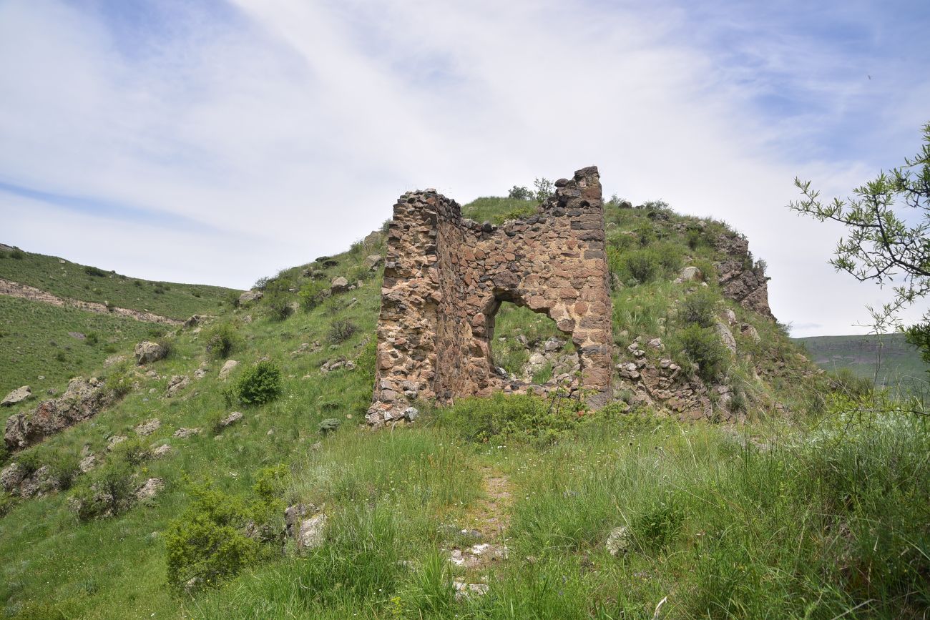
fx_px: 1292
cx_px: 465
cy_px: 310
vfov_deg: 27.0
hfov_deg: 39.6
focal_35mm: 50
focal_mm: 50
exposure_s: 1/200
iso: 100
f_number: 8
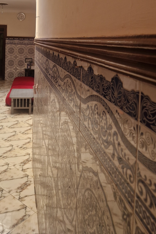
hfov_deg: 36.5
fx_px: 234
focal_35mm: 36
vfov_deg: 51.1
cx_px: 51
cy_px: 61
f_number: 1.8
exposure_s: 1/100
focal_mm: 5.4
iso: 200
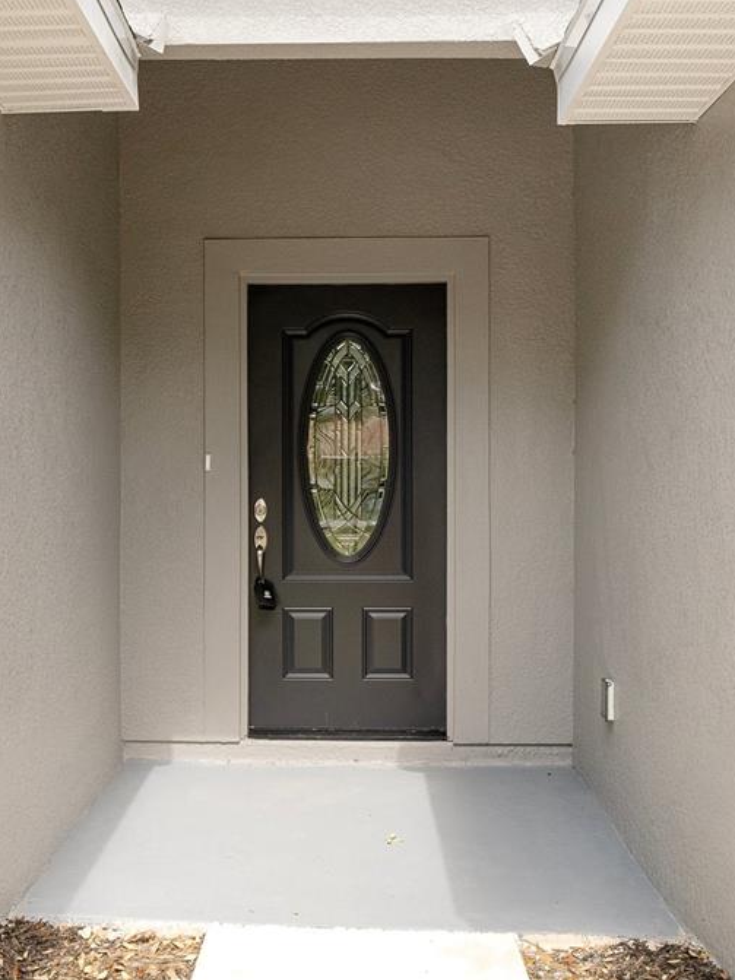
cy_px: 486
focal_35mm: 44
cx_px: 301
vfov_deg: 43.0
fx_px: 1246
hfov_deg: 32.8
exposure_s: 1/100
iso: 640
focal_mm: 20
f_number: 8
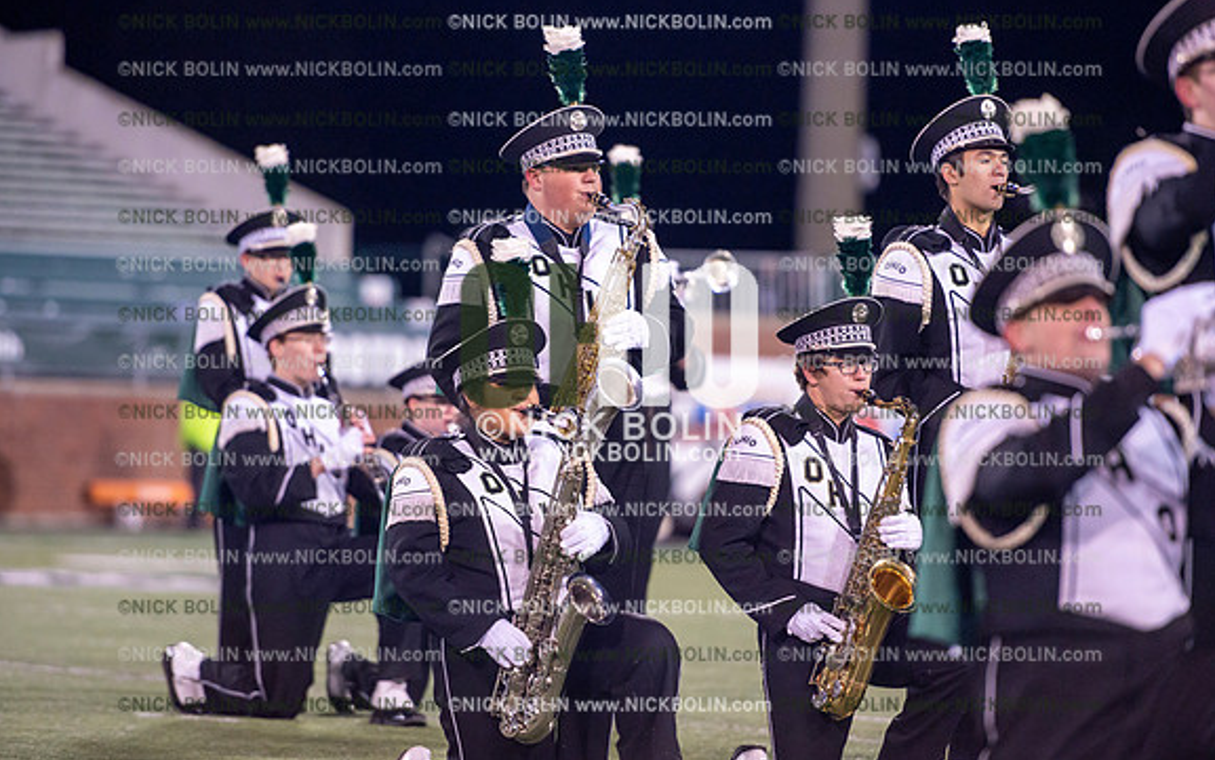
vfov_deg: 6.4
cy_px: 363
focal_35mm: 205
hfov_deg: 10.2
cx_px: 609
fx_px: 6790
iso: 2500
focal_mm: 200
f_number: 2.8
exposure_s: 1/1250
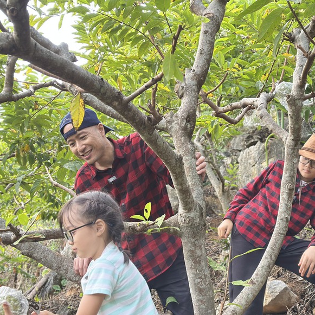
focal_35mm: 57
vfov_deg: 30.0
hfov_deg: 30.0
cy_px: 157
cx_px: 166
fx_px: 587
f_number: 1.78
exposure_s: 1/157
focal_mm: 6.86
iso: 125
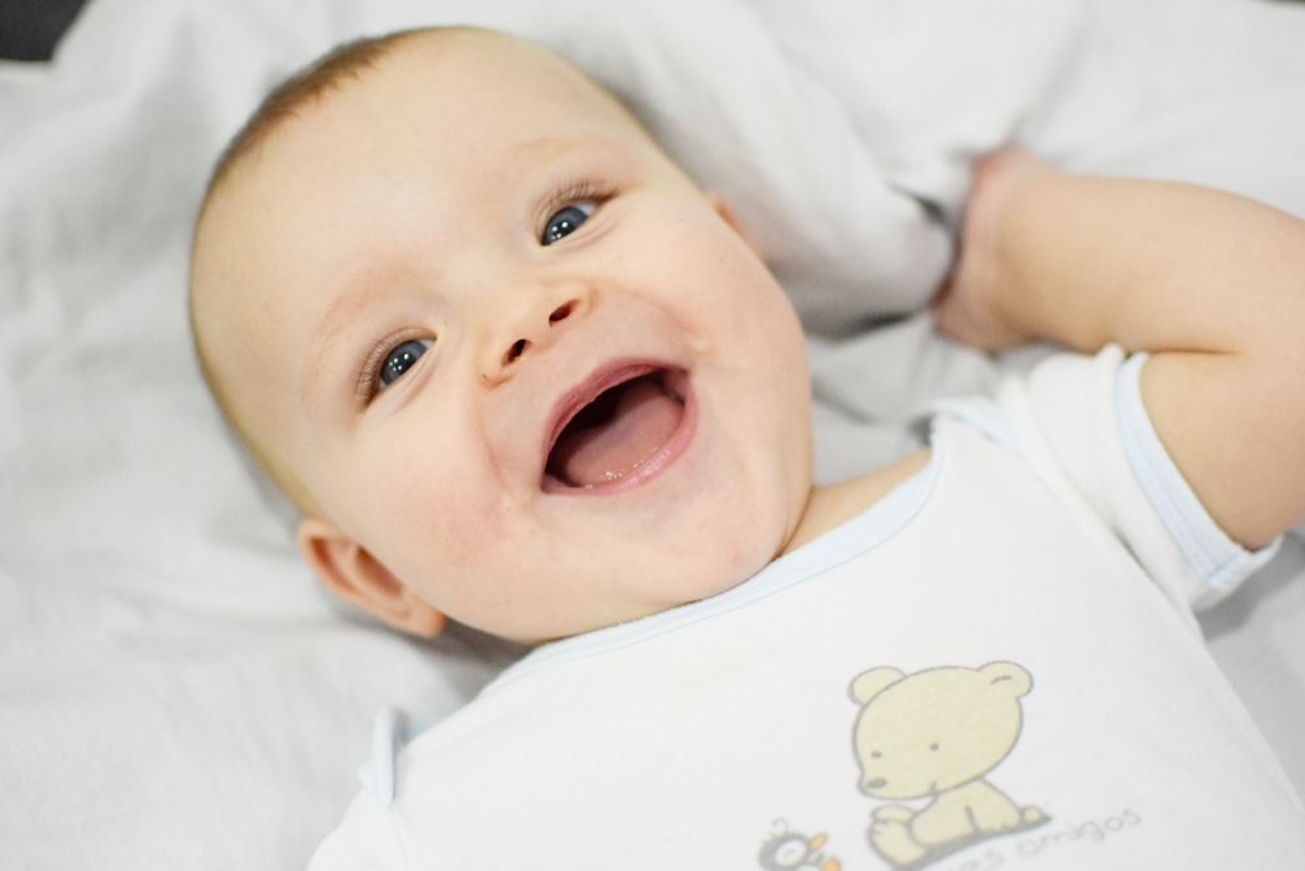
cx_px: 652
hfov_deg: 37.8
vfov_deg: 25.8
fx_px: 1903
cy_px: 436
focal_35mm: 52
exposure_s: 1/500
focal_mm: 35
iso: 2800
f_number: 2
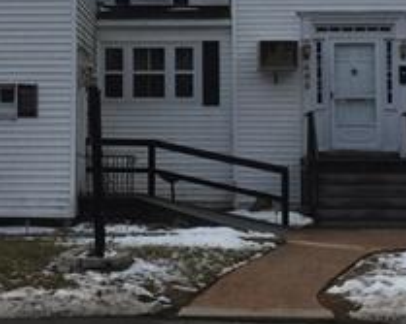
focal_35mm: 104
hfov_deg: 18.4
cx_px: 117
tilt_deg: +5.3
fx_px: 1249
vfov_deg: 14.7
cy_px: 56
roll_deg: -0.3
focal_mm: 4.15
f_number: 2.2
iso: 32
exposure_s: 1/1980
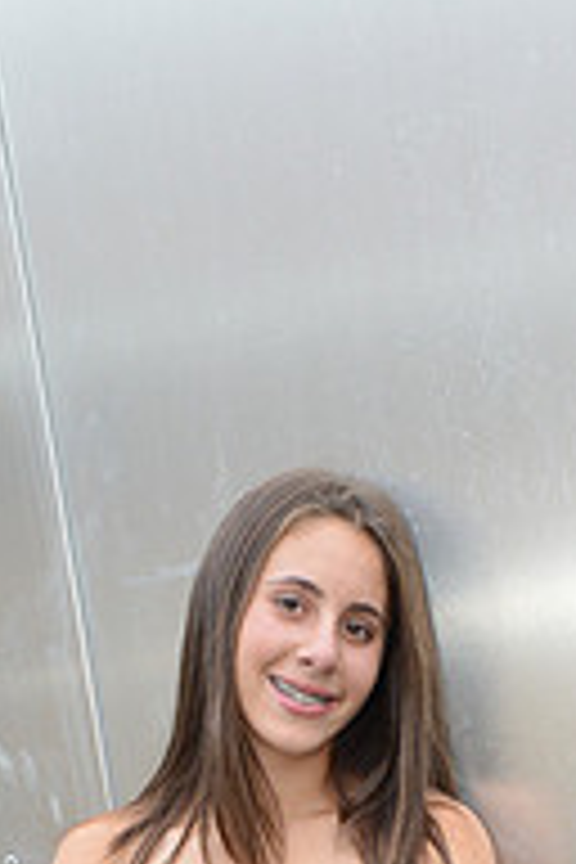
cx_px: 398
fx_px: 2760
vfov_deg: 16.5
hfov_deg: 11.9
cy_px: 1233
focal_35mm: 115
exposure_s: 1/60
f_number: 8
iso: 1600
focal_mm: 38
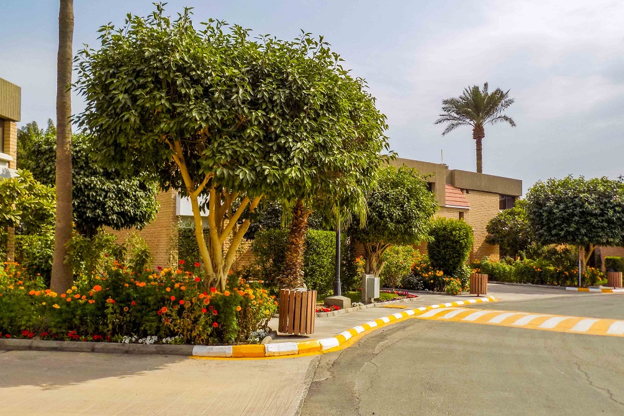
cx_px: 313
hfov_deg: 58.7
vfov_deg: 41.1
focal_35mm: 32
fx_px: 555
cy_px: 229
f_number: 3.3
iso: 80
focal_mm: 5.3
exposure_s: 1/1250
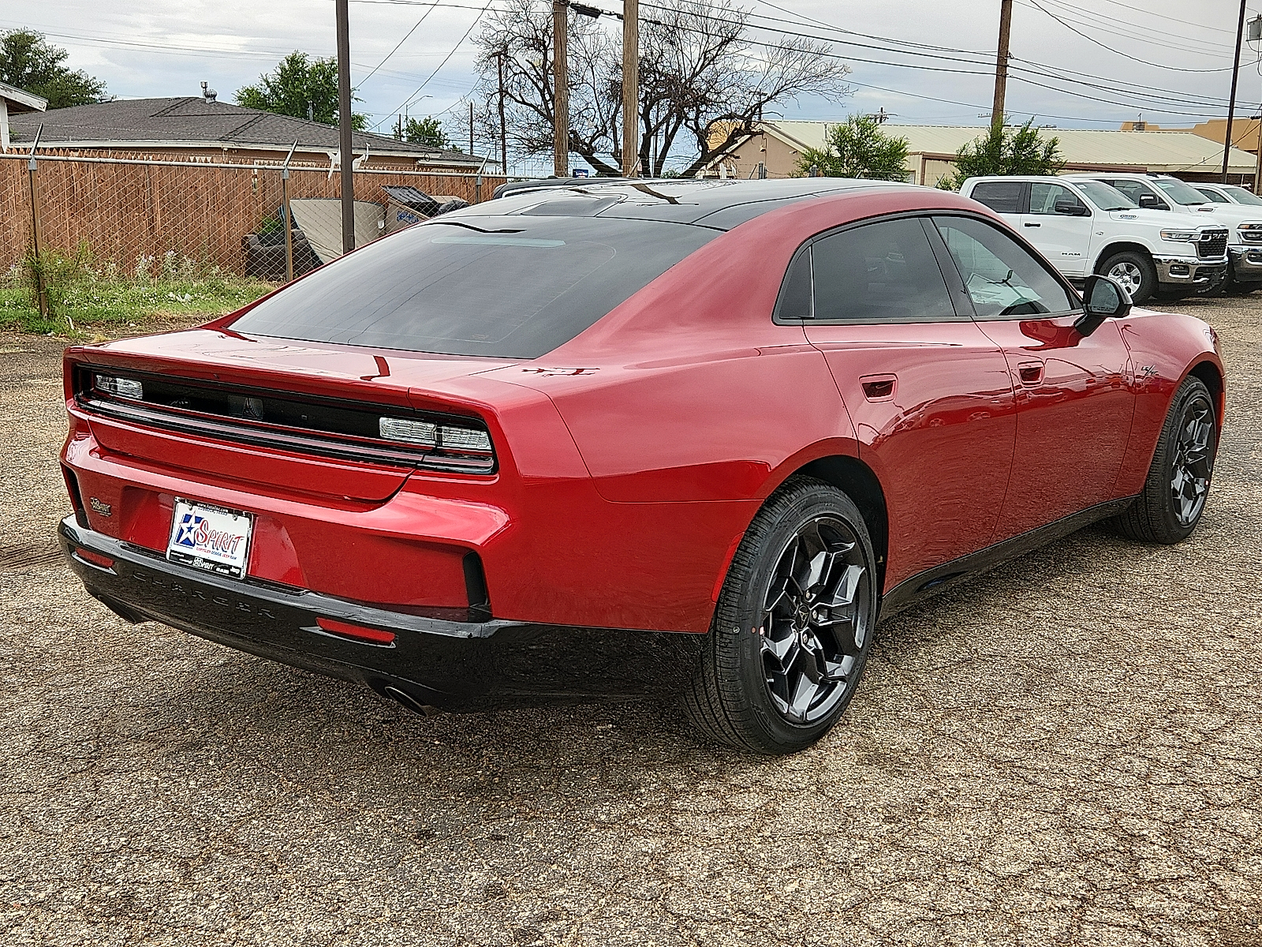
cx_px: 631
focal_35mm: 23
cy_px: 474
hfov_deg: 73.9
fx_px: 839
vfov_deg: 58.9
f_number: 1.8
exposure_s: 1/833
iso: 50
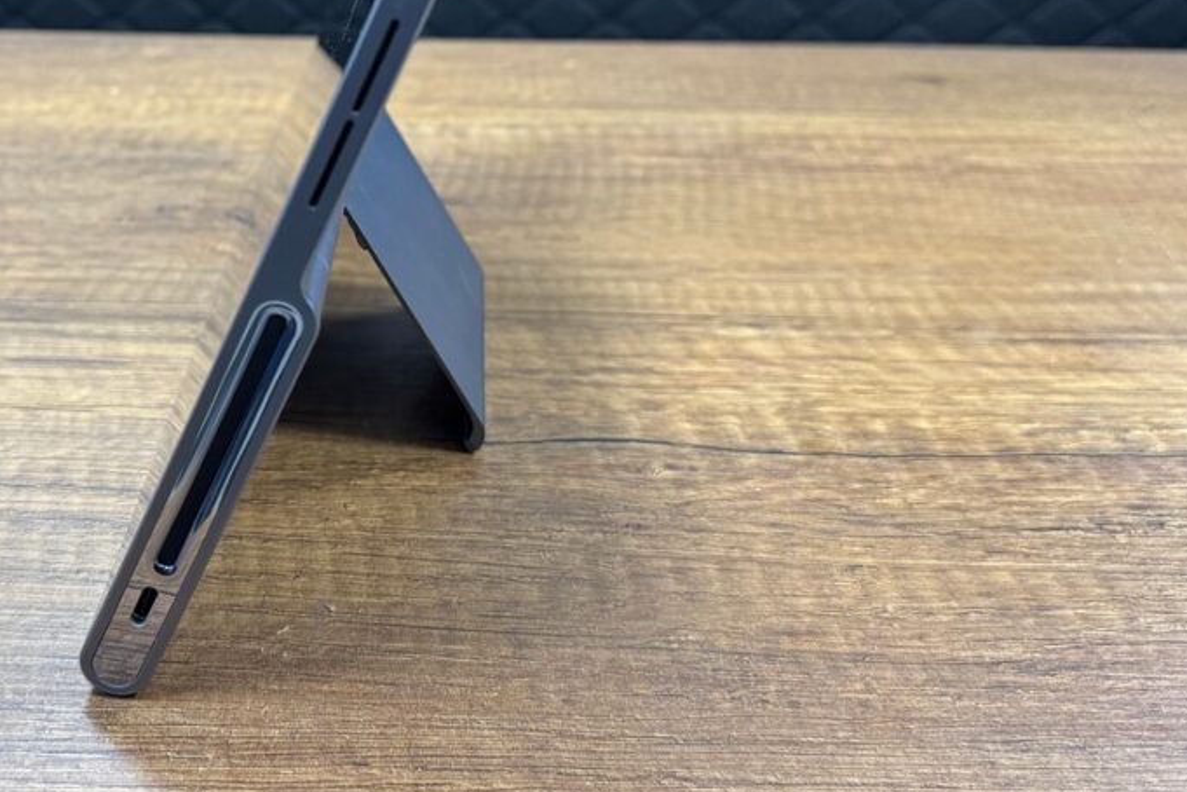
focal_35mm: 44
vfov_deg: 30.0
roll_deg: +0.0
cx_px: 319
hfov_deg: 43.3
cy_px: 204
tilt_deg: -21.8
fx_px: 1451
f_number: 1.78
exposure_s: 1/50
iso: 320
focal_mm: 6.76
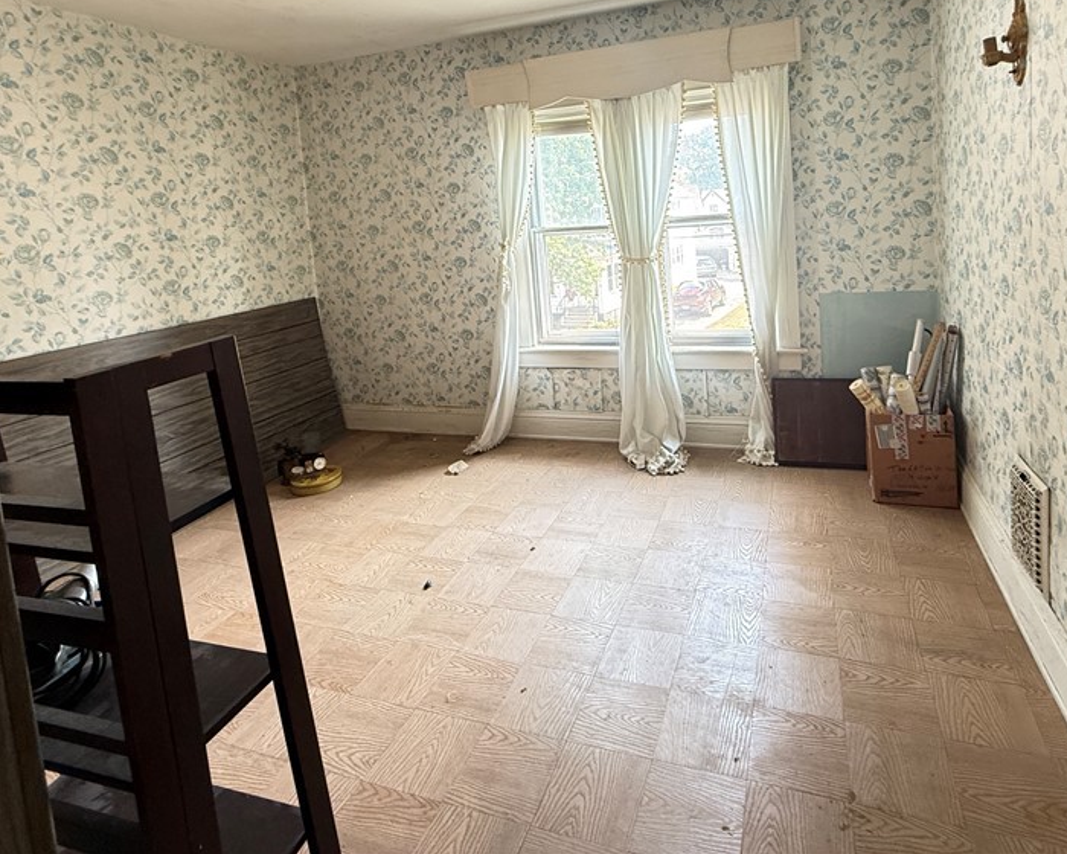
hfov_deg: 80.0
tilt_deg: -4.6
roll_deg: +4.2
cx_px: 598
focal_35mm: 20
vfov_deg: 65.9
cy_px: 270
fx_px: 632
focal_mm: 2.22
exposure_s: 1/62
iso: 320
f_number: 2.2
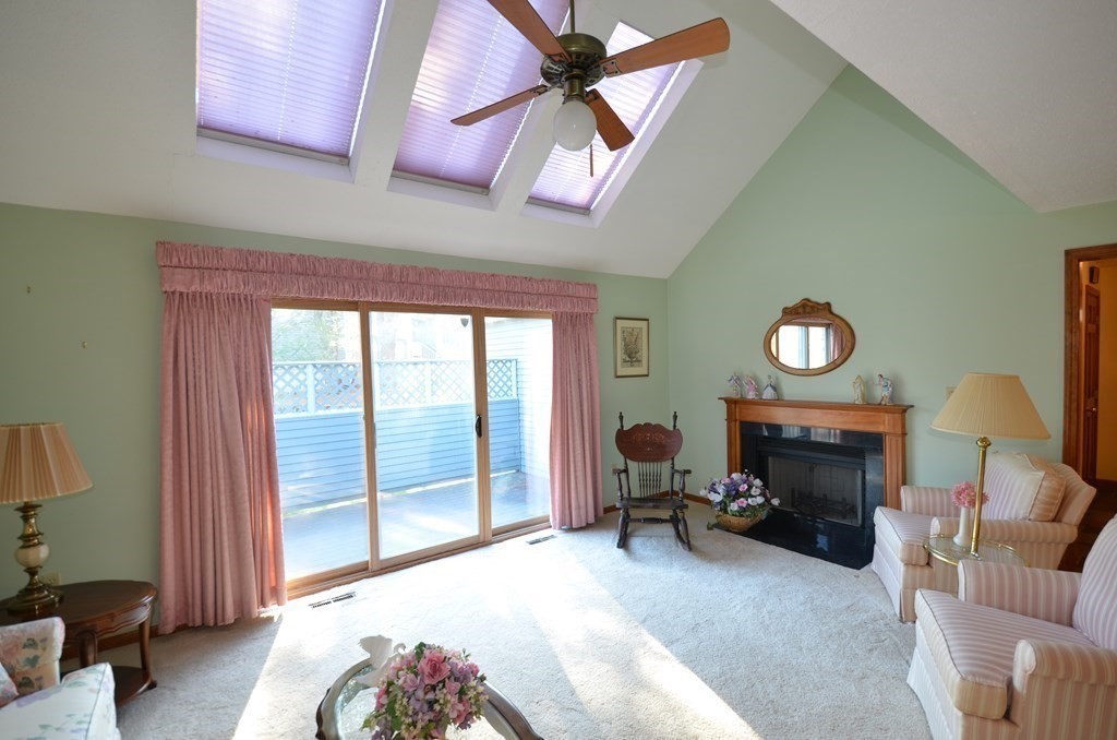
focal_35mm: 15
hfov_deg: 100.5
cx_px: 558
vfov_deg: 77.1
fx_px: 464
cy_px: 370
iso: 200
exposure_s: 1/10
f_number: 4.5
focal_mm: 10
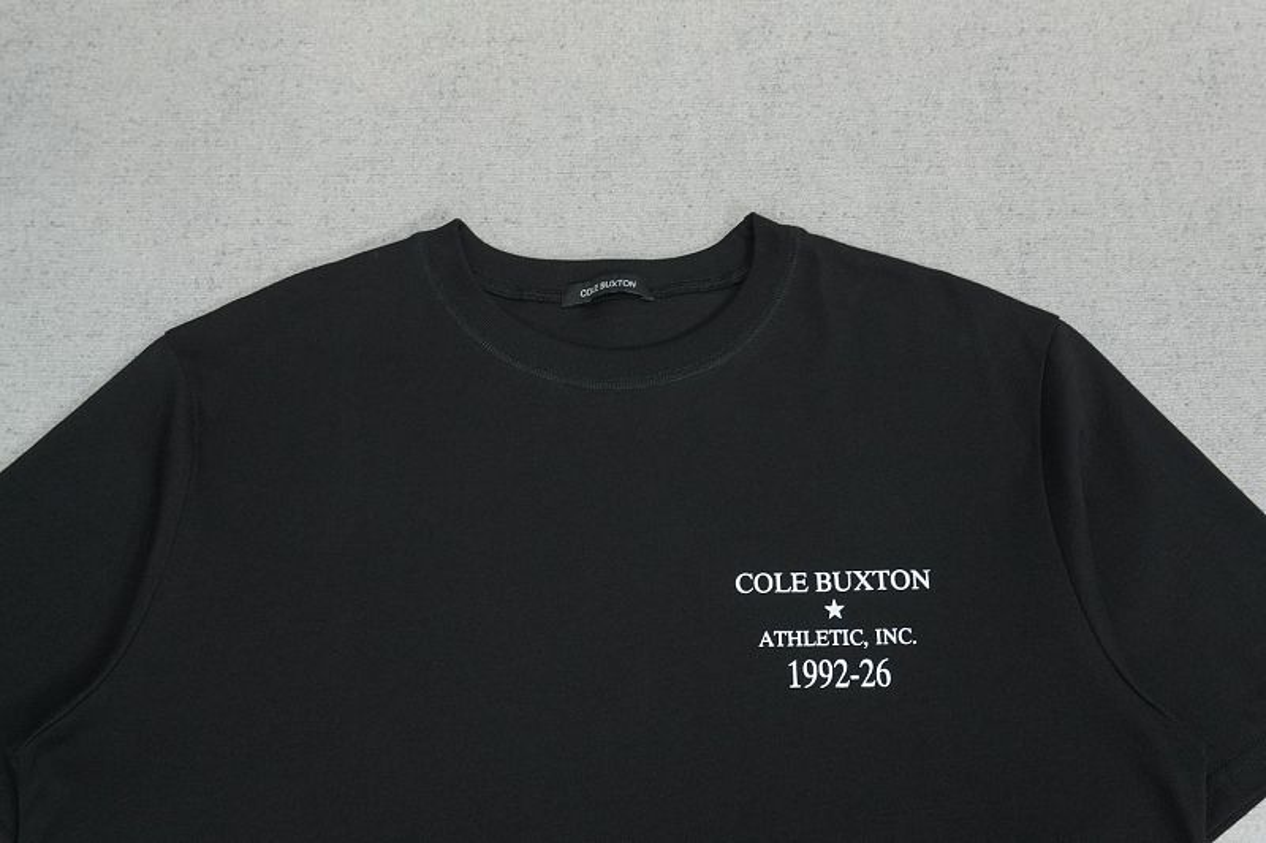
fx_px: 1371
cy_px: 422
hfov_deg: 49.6
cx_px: 633
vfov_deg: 34.2
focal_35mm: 39
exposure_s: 1/160
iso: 1000
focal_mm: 26
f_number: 8
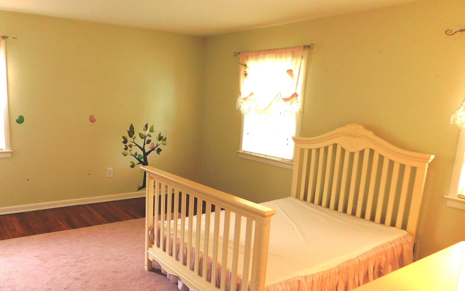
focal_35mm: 30
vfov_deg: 41.6
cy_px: 178
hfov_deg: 62.3
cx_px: 186
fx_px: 380
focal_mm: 4
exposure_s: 1/30
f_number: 3
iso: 200
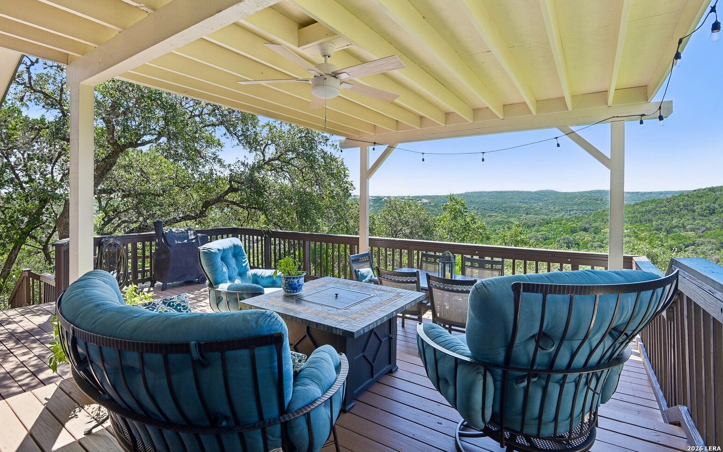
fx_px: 335
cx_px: 360
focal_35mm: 17
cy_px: 201
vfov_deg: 67.8
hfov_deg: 94.4
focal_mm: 16
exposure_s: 1/100
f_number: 8
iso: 400
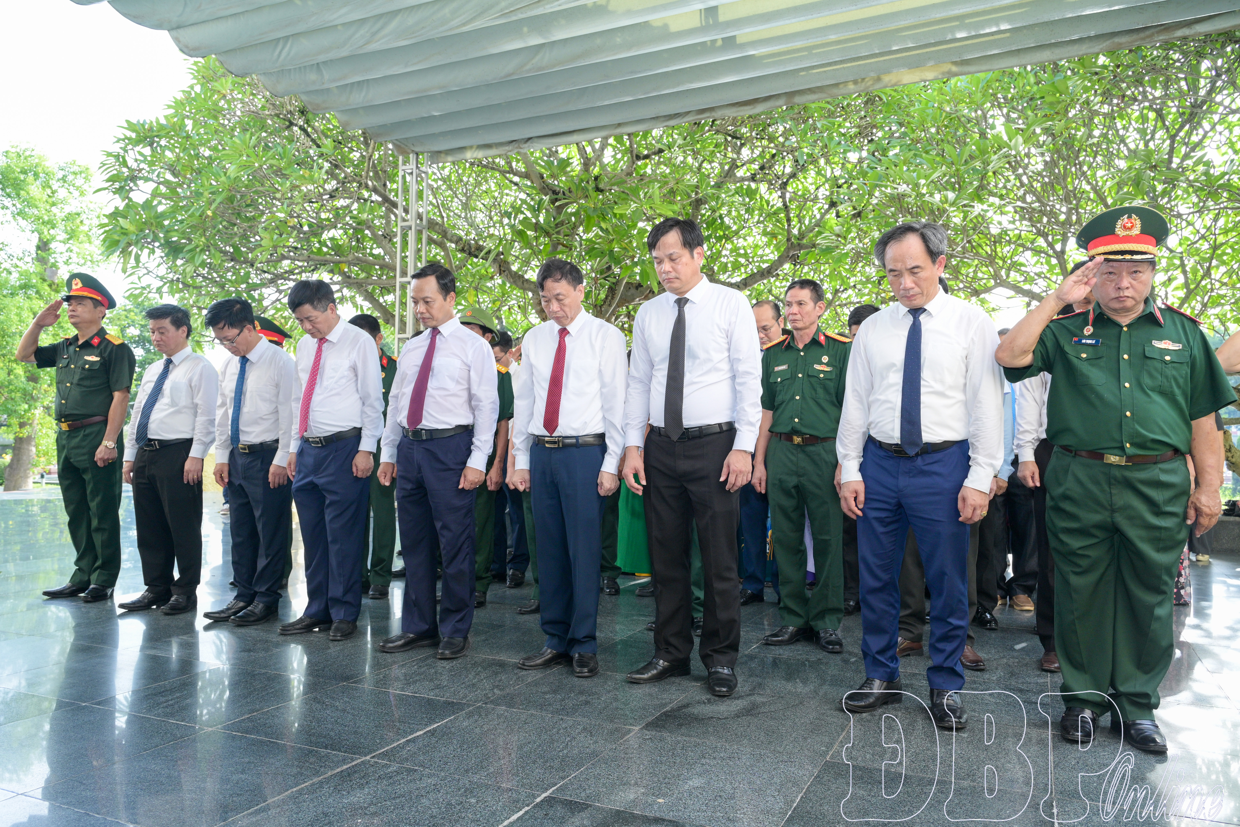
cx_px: 620
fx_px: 913
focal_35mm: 26
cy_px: 414
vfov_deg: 48.7
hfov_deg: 68.4
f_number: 5.6
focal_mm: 26.5
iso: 720
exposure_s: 1/200
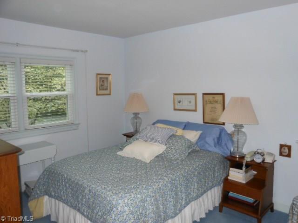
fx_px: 241
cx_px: 149
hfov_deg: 63.4
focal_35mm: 28
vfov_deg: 49.7
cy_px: 112
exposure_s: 1/25
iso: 200
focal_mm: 5
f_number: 3.7
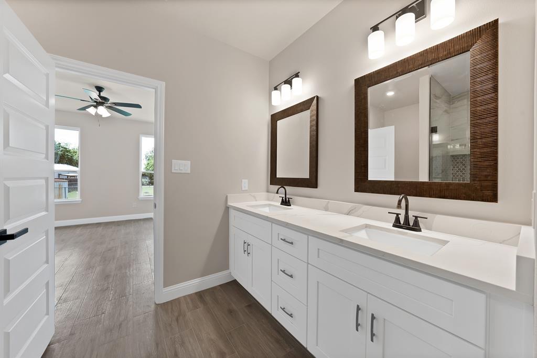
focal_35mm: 12
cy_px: 179
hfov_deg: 112.6
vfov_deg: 90.0
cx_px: 268
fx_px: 179
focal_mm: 12
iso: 640
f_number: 9
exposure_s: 1/8
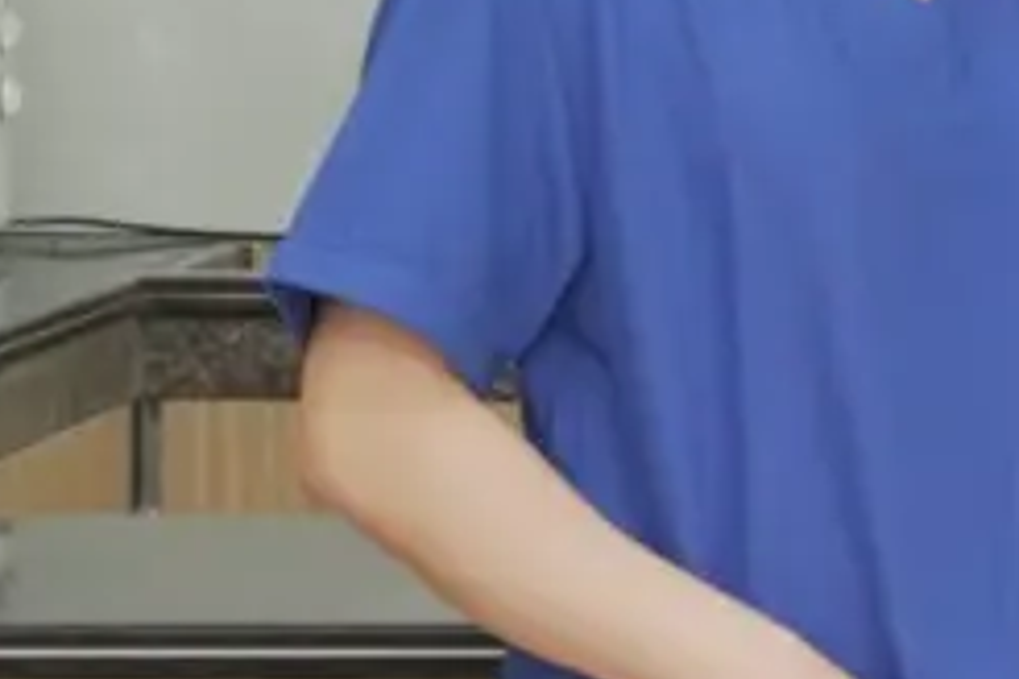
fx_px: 8692
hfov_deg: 6.6
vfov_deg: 4.4
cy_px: -853
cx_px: 1636
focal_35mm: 307
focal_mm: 39.4
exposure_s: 1/60
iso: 1250
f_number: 11
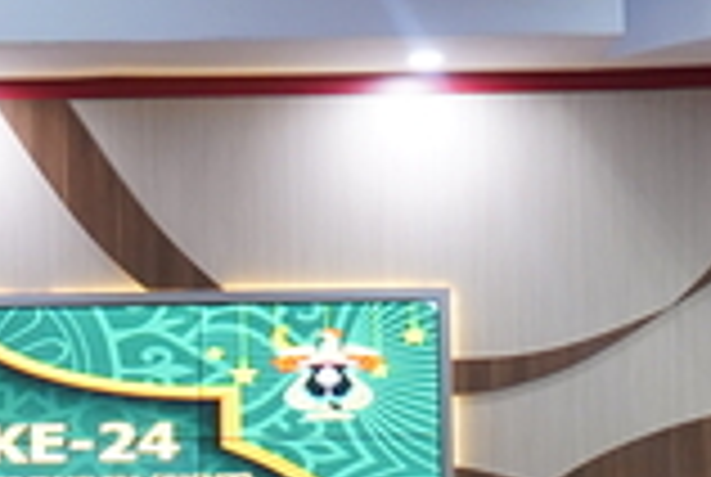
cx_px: 63
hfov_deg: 12.8
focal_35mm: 159
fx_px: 3146
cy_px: 698
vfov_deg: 8.5
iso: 1600
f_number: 3.5
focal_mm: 28
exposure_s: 1/100
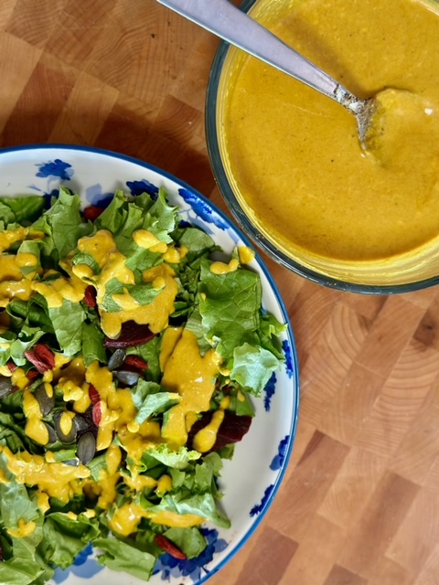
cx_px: 220
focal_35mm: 48
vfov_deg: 39.7
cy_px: 292
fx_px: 812
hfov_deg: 30.3
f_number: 1.78
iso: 400
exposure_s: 1/41
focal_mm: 6.86
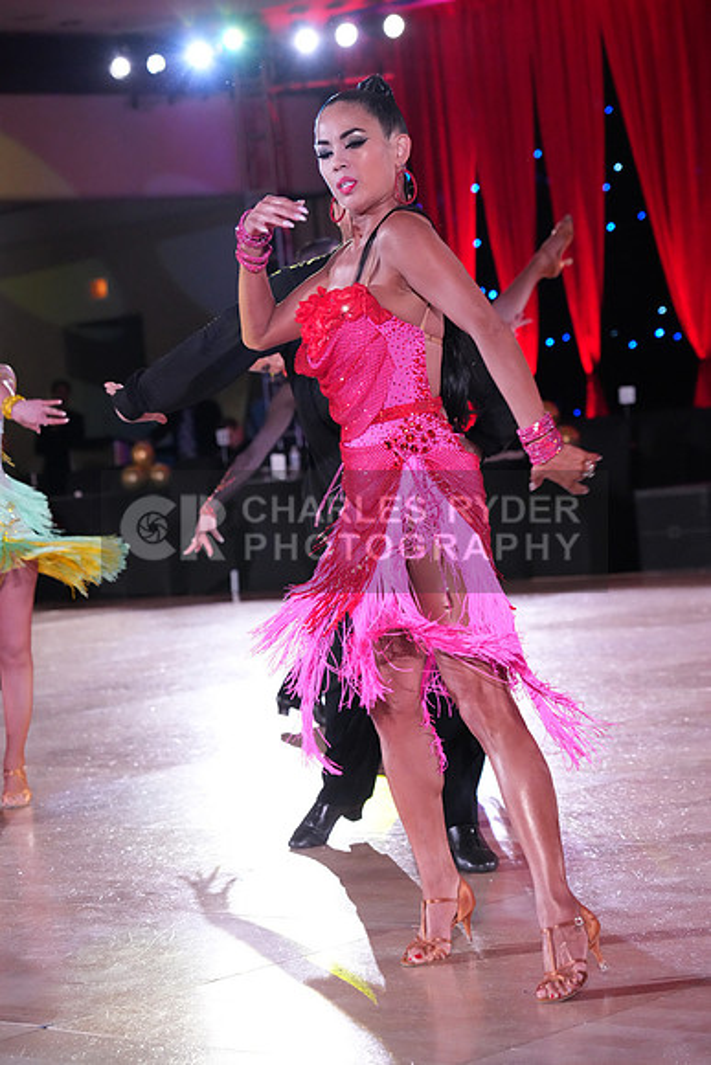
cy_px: 532
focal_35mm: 96
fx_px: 2842
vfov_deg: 21.2
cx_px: 356
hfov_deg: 14.3
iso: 8000
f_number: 5
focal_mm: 96
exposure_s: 1/400
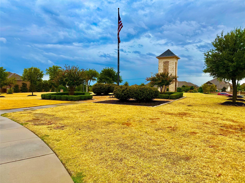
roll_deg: -0.5
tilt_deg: -1.2
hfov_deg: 71.6
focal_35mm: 24
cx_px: 122
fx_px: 170
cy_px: 92
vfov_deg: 56.8
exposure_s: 1/3953
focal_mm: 6.76
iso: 80
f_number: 1.78
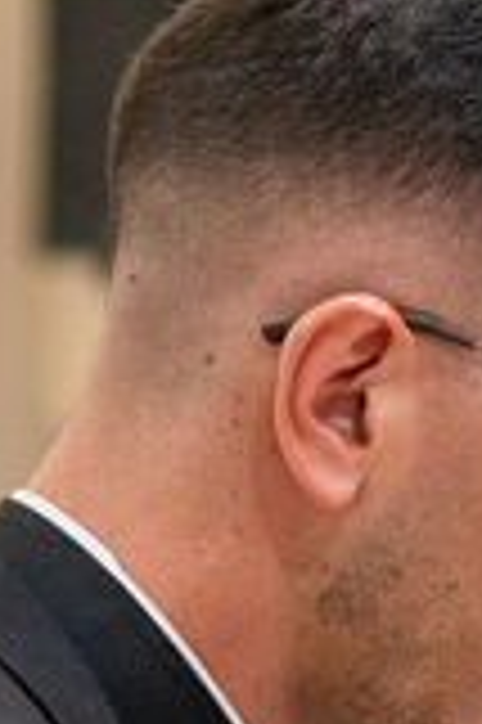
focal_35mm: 476
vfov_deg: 4.3
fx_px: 9580
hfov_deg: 2.9
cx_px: 658
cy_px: 1075
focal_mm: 57.3
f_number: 2.8
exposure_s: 1/125
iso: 1600
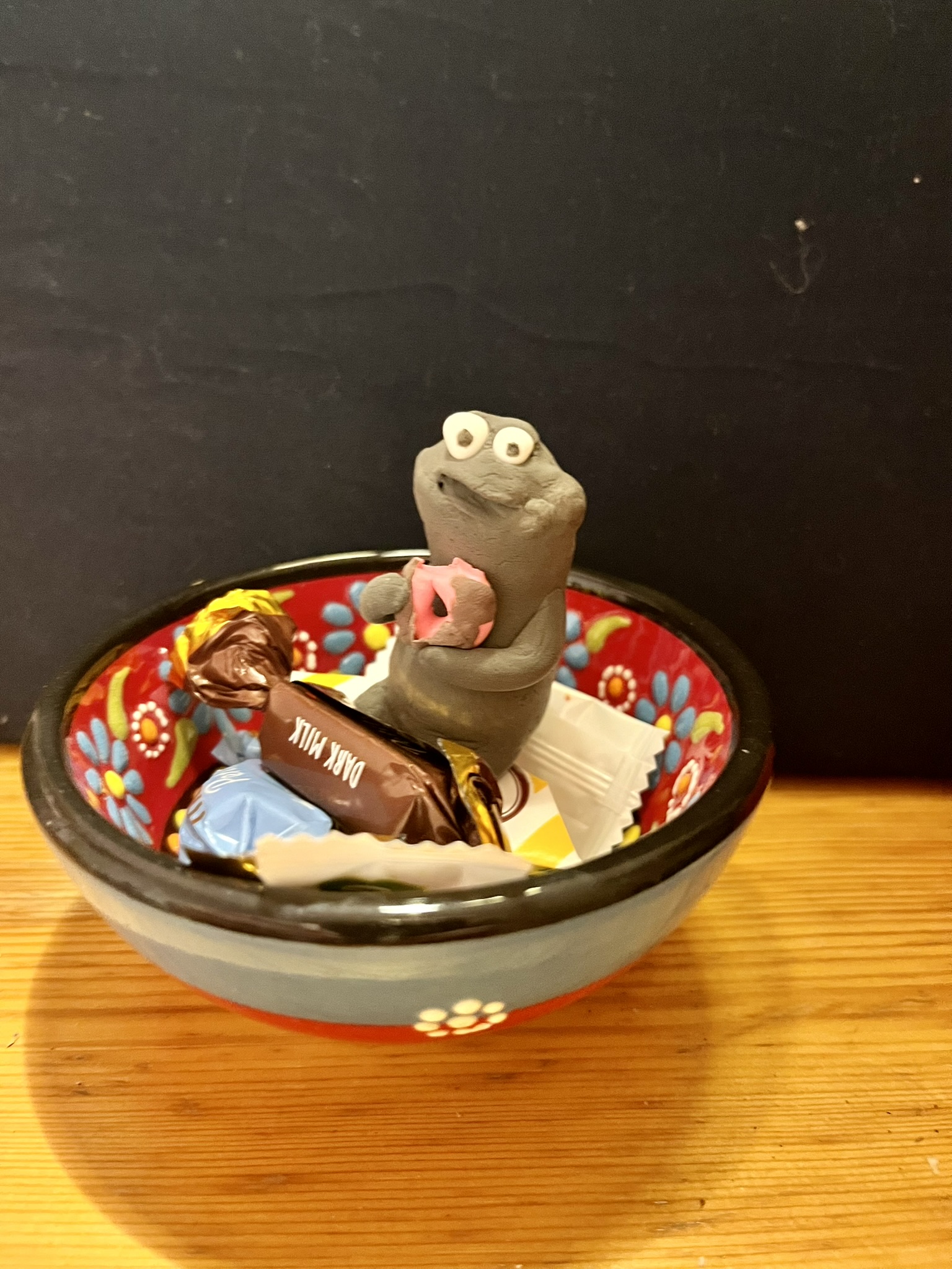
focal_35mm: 26
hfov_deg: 53.1
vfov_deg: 67.3
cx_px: 476
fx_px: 953
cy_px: 634
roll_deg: -0.9
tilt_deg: -25.7
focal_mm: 5.1
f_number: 1.6
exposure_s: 1/25
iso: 640
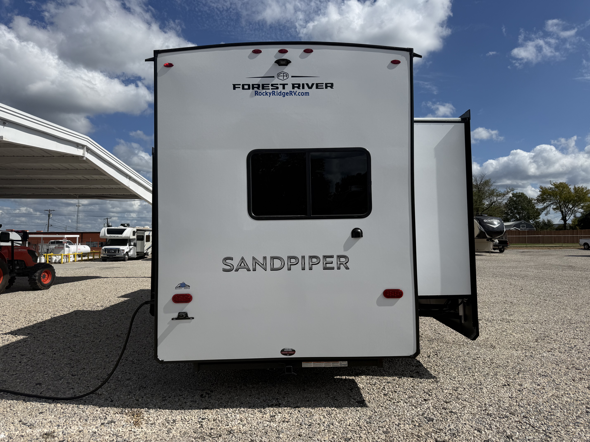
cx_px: 295
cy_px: 221
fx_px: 409
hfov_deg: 71.6
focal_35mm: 24
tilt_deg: +3.6
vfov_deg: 56.8
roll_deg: -0.4
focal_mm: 6.76
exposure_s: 1/11905
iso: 80
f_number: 1.78
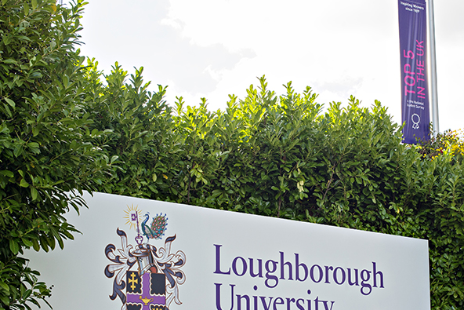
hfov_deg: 26.5
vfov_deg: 17.9
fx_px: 980
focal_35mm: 76
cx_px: 308
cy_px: 228
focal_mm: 50
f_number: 5
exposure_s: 1/160
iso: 250
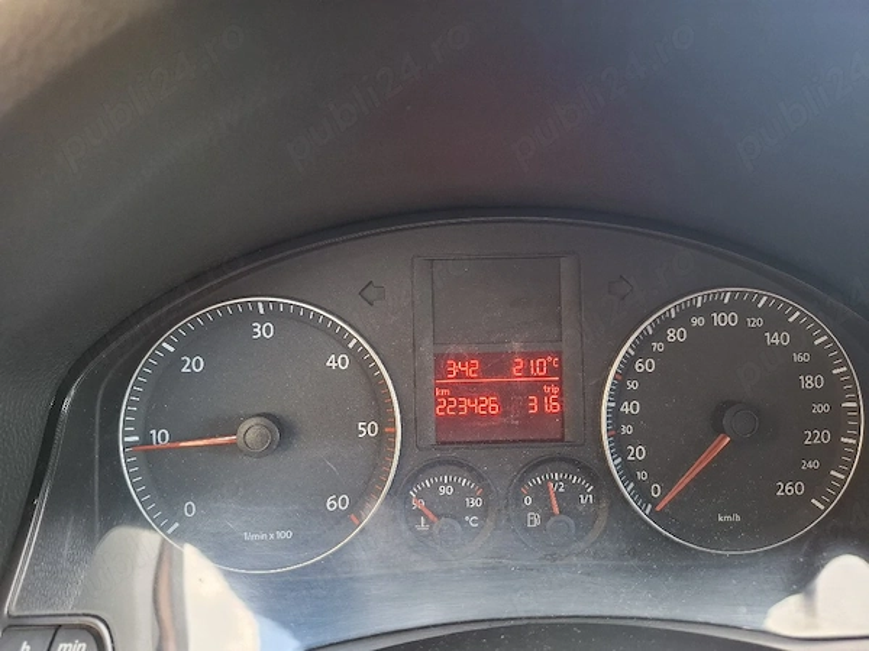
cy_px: 326
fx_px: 577
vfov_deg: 58.9
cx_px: 434
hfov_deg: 73.9
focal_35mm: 23
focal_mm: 5.54
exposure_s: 1/100
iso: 320
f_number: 1.8
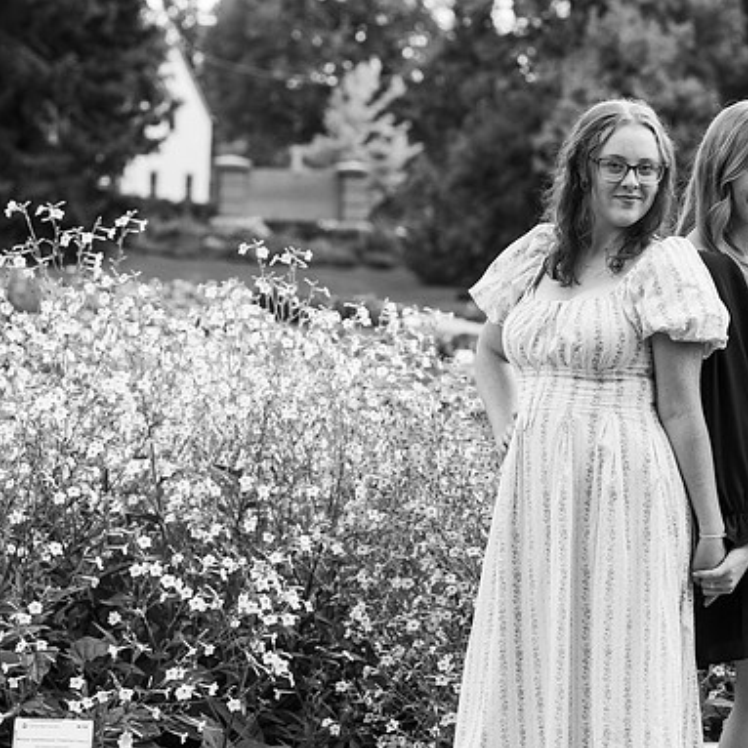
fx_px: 3716
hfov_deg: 11.5
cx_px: 543
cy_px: 376
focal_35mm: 152
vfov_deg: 11.5
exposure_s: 1/200
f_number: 5.6
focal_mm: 118
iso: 2500
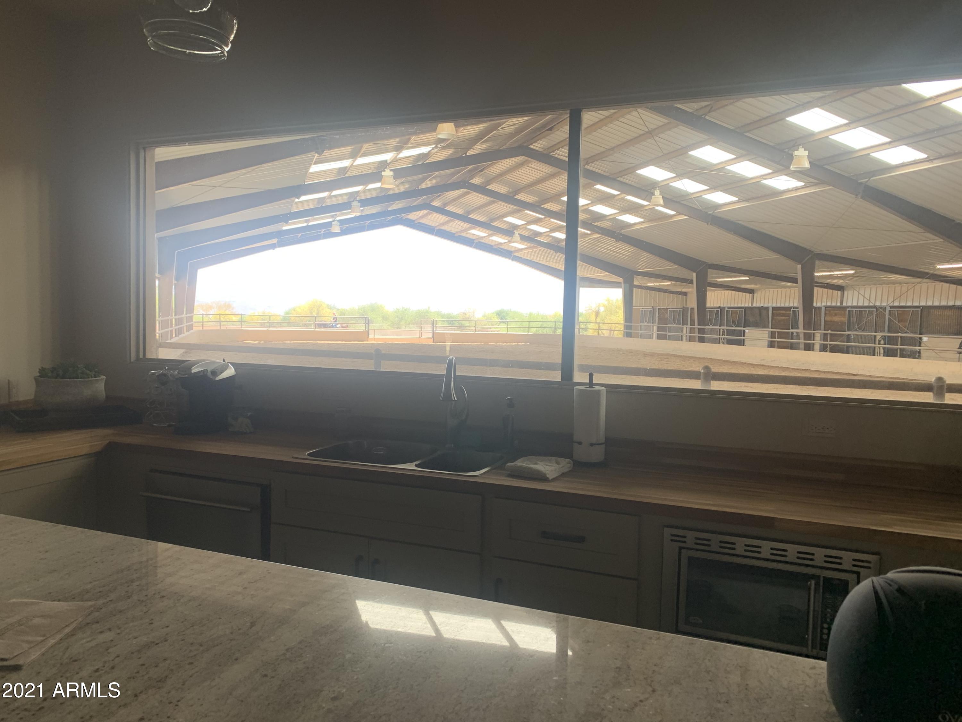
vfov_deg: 53.1
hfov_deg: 67.3
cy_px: 361
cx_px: 481
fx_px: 723
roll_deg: -1.4
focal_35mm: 26
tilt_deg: -2.0
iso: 32
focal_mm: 4.25
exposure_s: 1/121
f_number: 1.8
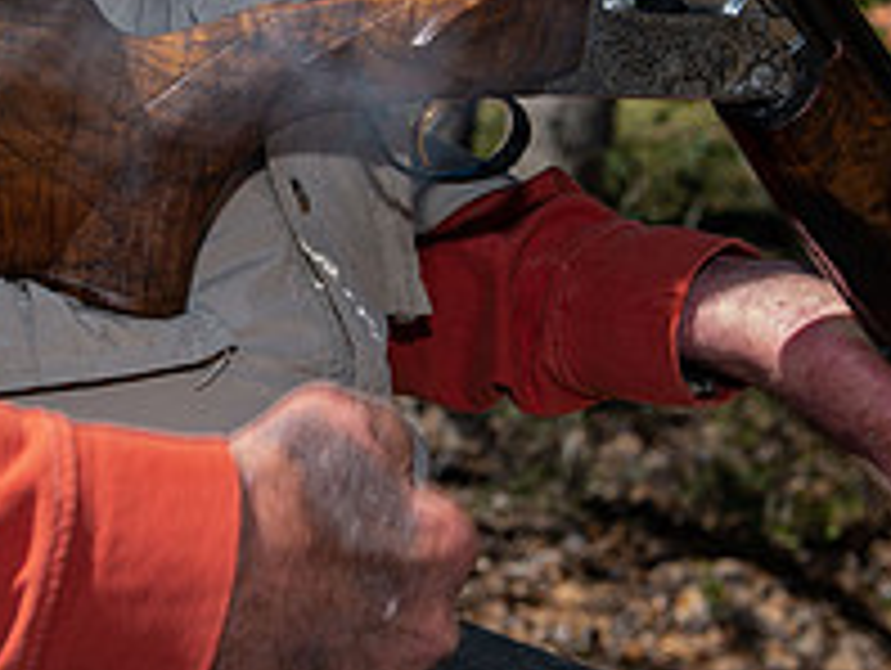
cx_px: 302
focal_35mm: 118
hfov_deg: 16.6
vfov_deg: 12.5
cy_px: 135
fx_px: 3041
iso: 50
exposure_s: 1/250
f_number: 5.6
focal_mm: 42
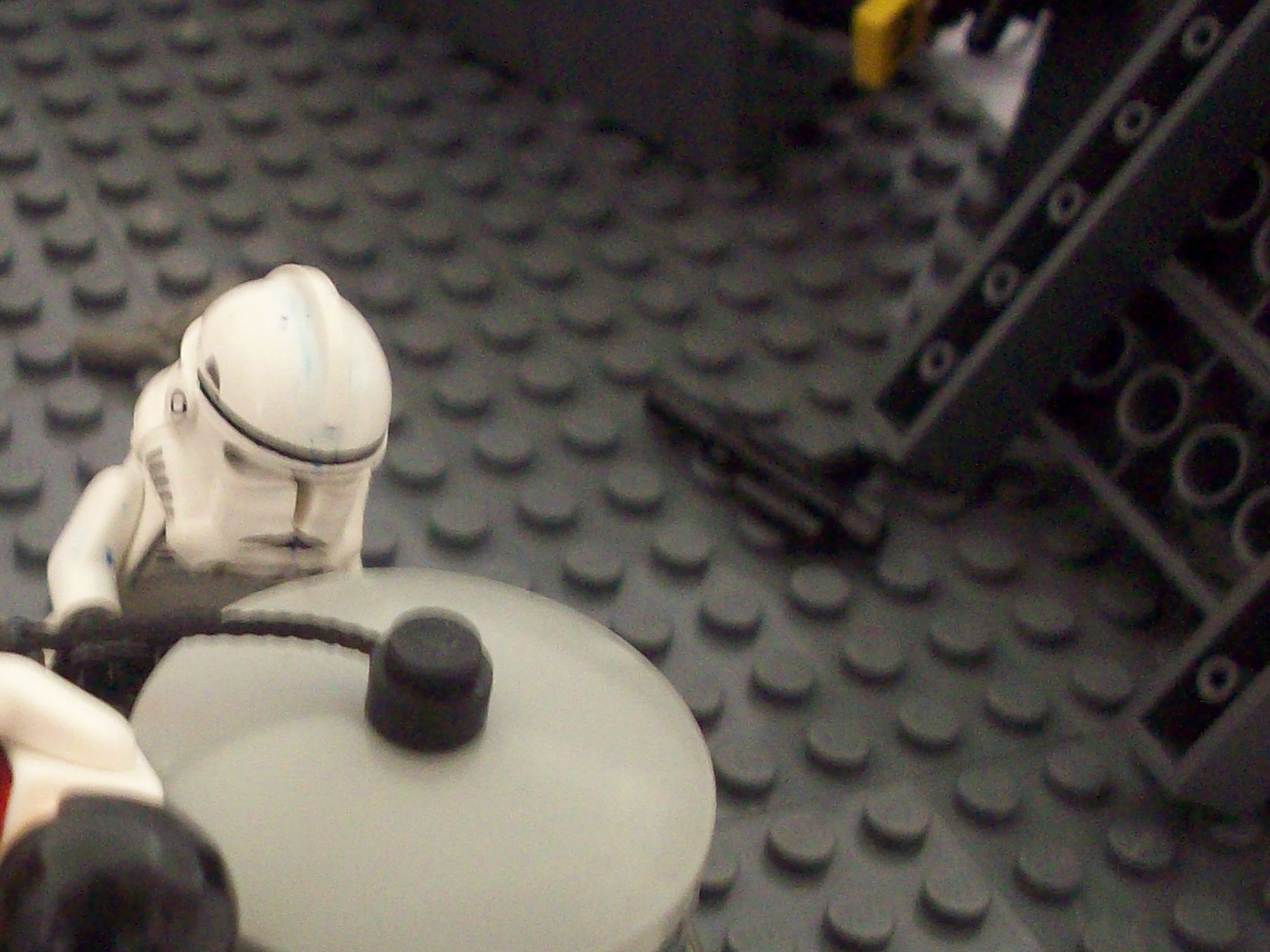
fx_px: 2531
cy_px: 736
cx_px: 146
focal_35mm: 69
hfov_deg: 27.2
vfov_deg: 21.1
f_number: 2.8
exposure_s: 1/8
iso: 200
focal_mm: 6.2
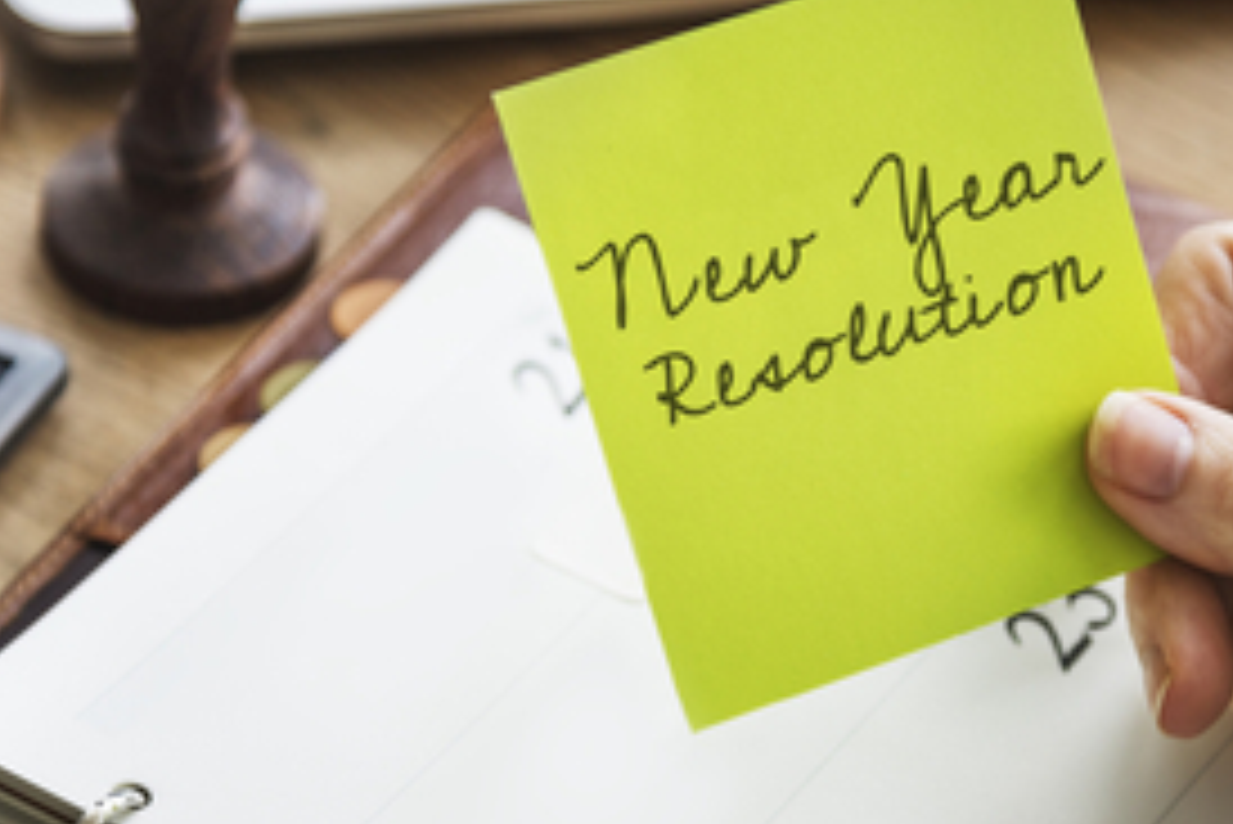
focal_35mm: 219
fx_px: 7504
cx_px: 734
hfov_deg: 9.4
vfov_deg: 6.3
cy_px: 581
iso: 200
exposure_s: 1/160
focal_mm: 120
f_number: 4
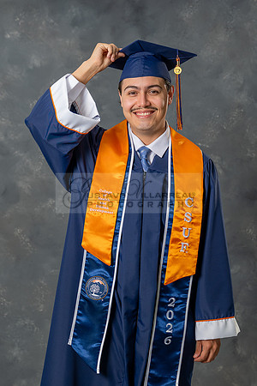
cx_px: 126
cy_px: 188
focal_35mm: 82
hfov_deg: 16.7
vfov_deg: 24.8
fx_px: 876
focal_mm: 51
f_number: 3.5
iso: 200
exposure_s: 1/200
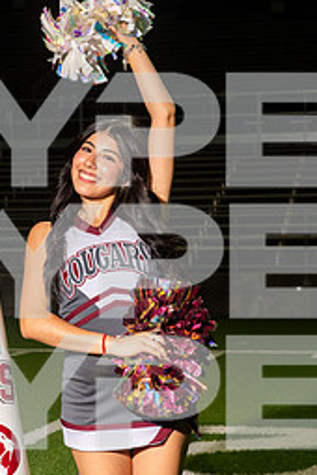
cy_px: 263
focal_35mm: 106
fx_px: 1400
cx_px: 78
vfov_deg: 19.3
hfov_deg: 12.9
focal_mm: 60
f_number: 7.1
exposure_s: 1/400
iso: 1000
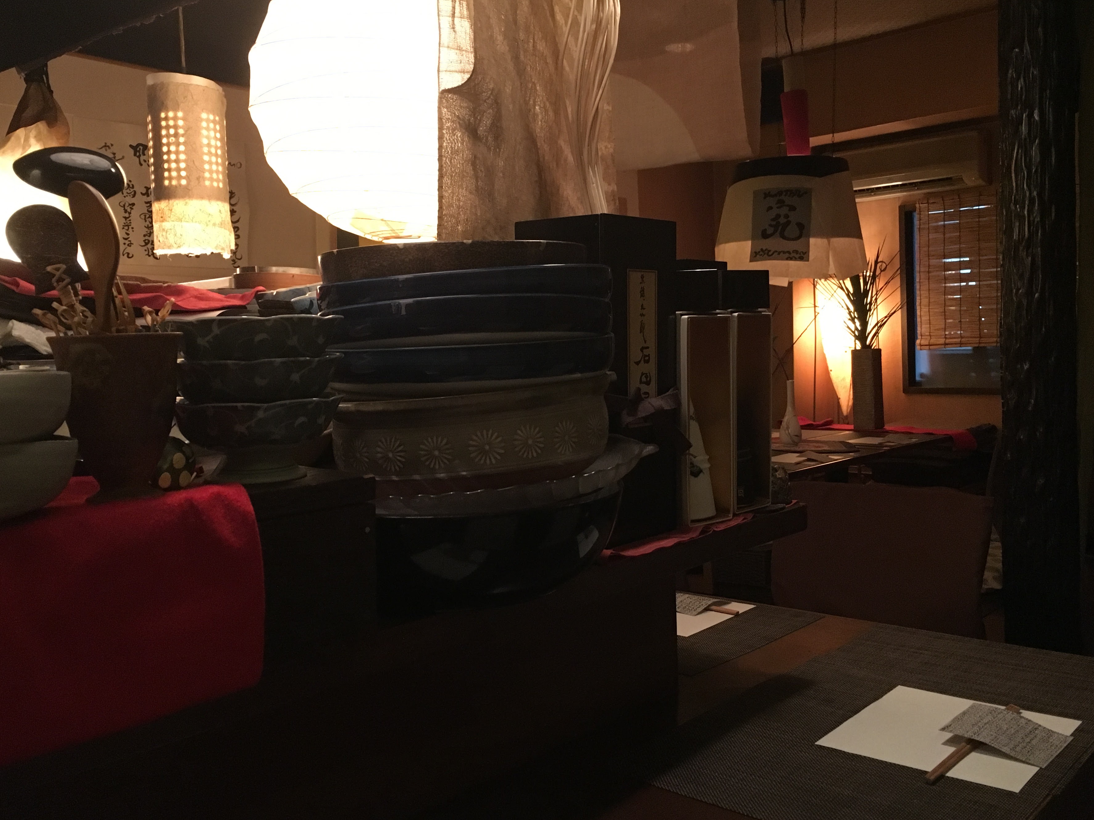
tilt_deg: -2.5
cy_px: 387
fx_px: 1043
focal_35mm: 33
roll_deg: +1.7
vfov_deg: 42.9
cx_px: 558
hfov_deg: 55.4
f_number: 2.2
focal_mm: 4.15
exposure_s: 1/15
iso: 250
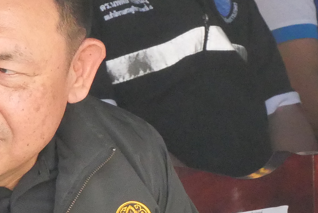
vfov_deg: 3.4
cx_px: 1
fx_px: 3543
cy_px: 275
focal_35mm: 401
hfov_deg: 5.1
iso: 3200
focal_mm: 43
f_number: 8
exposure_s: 1/320
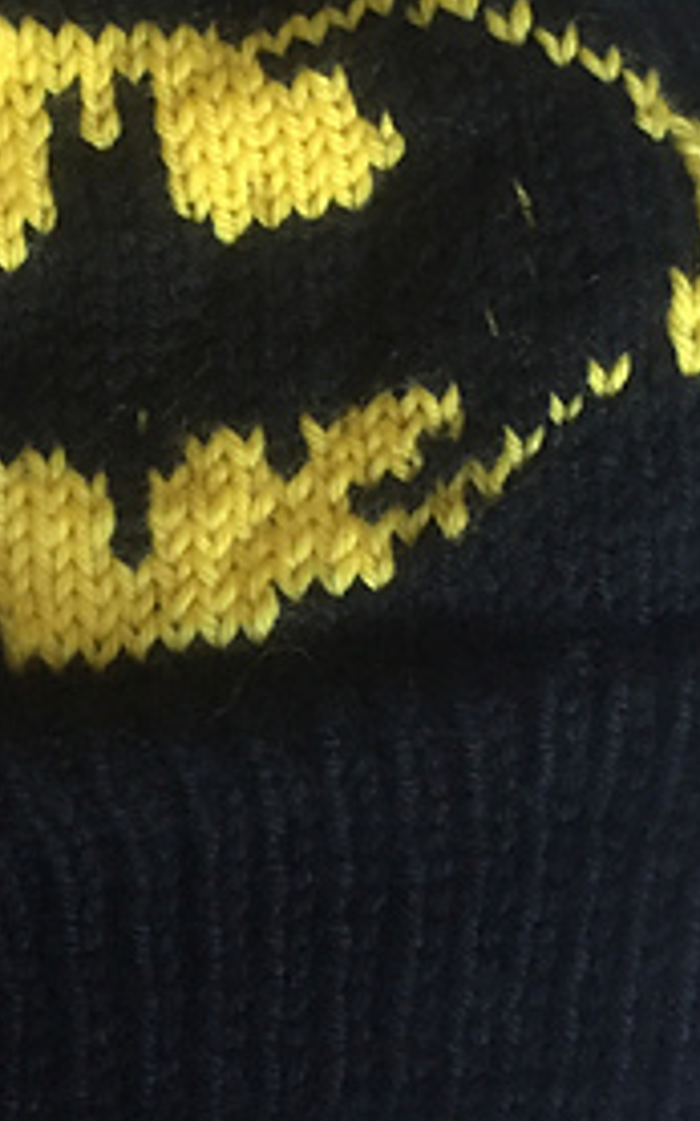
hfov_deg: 18.2
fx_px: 2168
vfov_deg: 28.8
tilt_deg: -74.0
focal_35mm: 71
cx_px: 162
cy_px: 372
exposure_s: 1/20
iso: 250
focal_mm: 4.15
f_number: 2.2
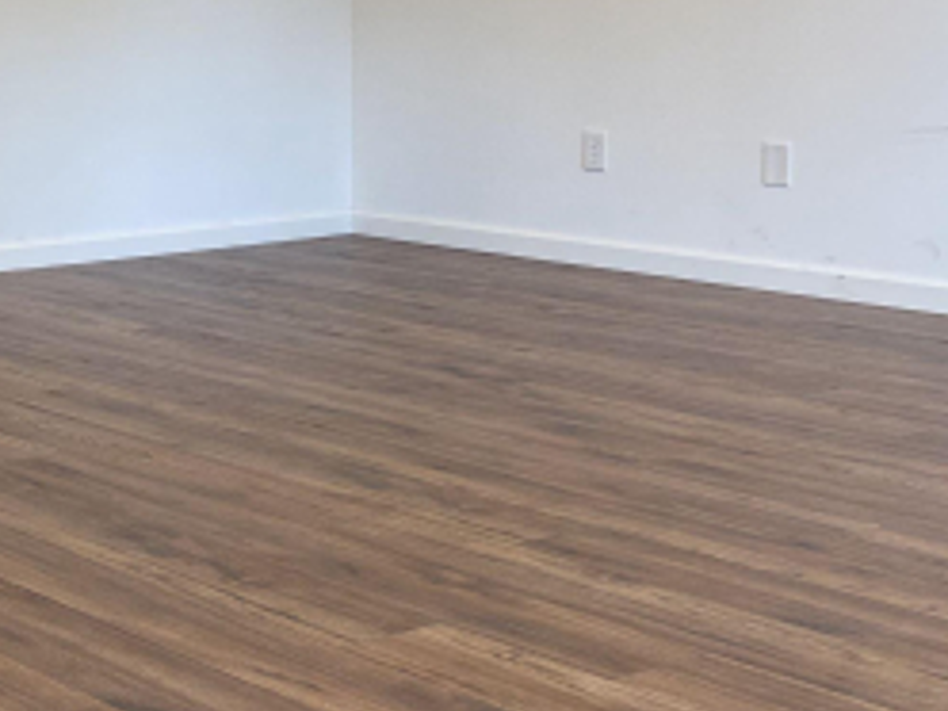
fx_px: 1917
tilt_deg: -2.5
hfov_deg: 24.4
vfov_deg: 20.6
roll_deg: +1.6
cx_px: -273
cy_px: 88
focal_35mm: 70
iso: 64
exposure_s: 1/60
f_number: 1.8
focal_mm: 4.25
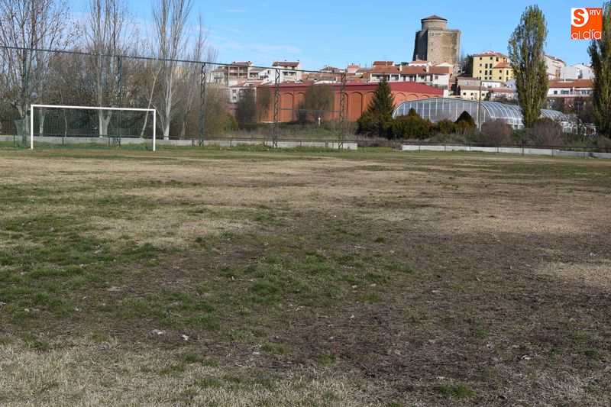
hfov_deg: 37.9
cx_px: 306
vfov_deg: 25.7
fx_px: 891
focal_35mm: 52
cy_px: 204
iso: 200
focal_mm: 35
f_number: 11
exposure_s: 1/500
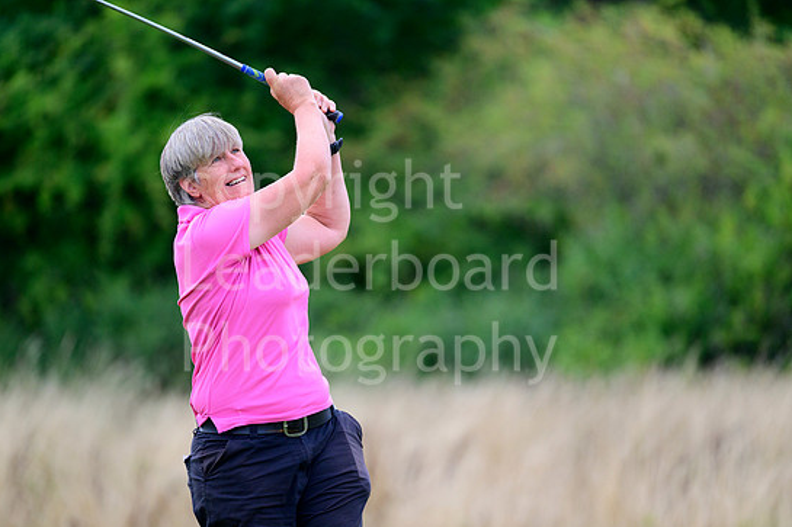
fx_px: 7961
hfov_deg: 5.7
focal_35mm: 362
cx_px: 372
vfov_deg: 3.8
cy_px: 279
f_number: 5.3
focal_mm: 340
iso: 1000
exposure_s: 1/2000
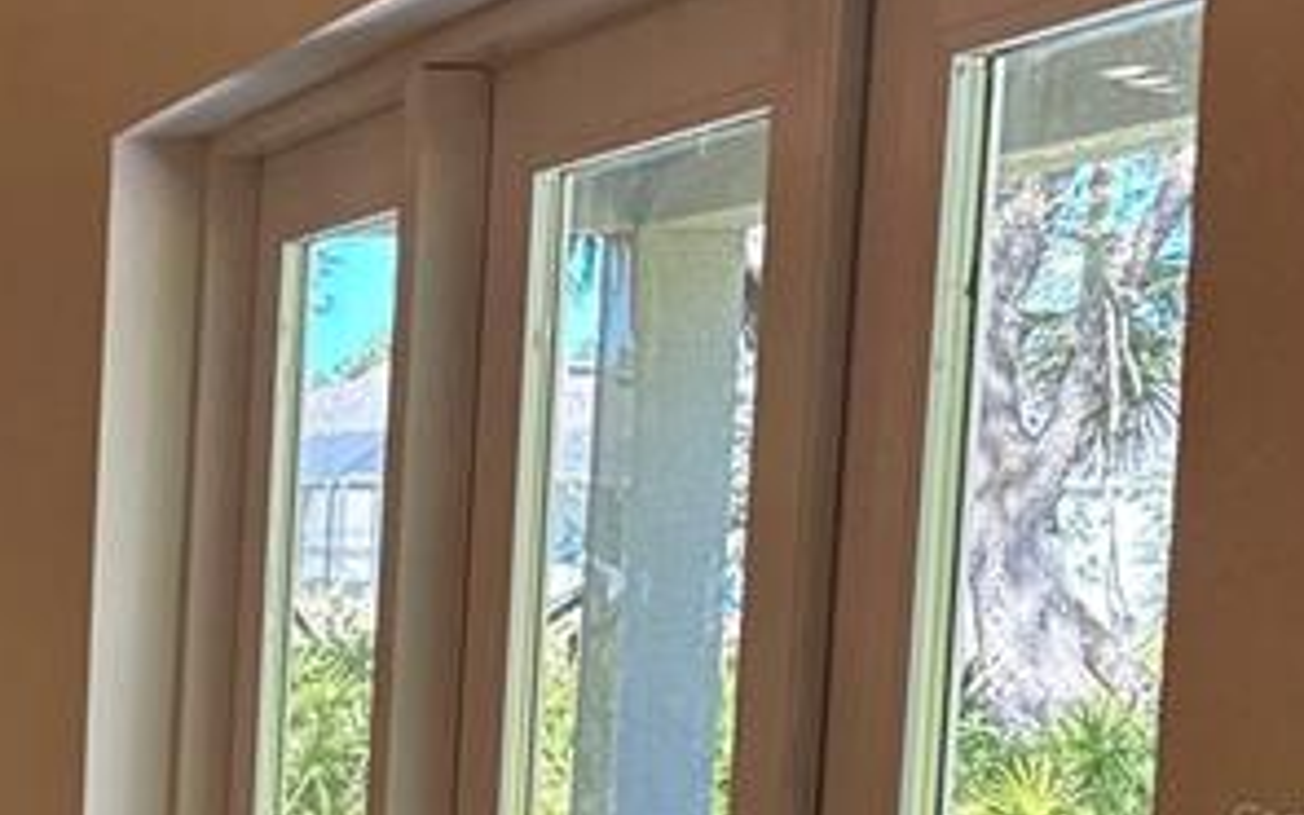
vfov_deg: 14.6
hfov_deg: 19.8
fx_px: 3127
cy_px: 824
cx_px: -758
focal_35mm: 88
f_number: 1.78
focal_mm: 6.76
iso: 80
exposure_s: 1/167
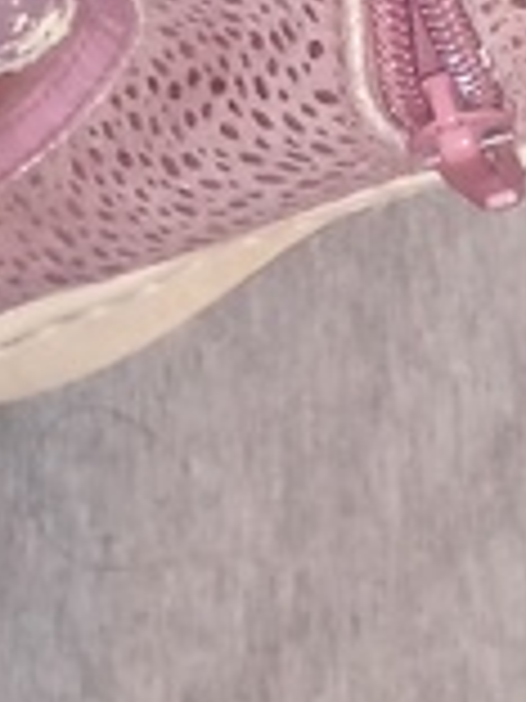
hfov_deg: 10.1
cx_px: 692
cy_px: 180
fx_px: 2917
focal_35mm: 144
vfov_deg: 13.7
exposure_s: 1/20
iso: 887
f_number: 2.2
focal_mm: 3.43
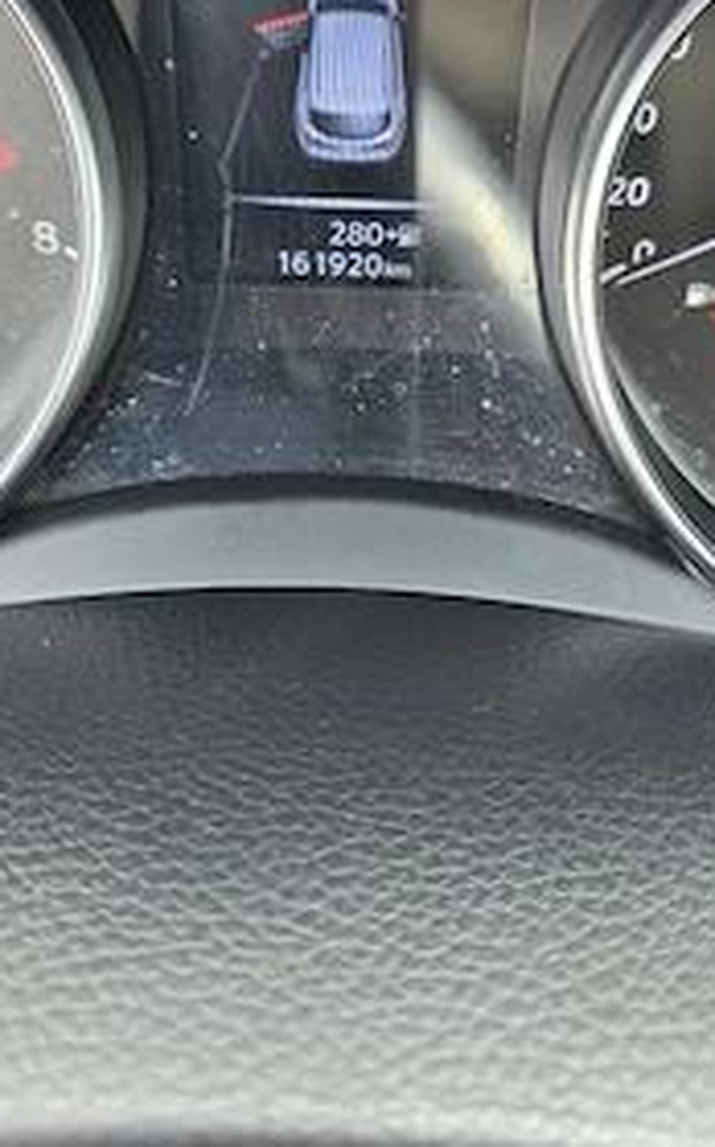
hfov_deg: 36.2
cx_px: 399
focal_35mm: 35
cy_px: 349
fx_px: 1093
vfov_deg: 53.8
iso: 50
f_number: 1.7
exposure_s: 1/55.6
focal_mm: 6.3
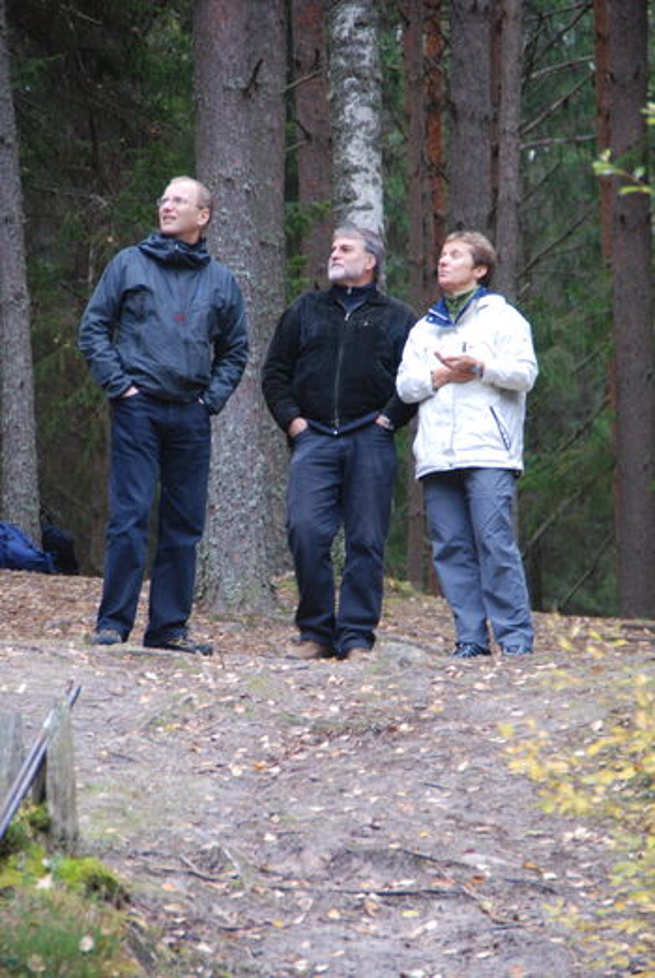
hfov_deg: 5.9
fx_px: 6328
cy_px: 489
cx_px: 328
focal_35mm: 232
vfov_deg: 8.8
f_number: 6.3
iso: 400
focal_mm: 155
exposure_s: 1/30
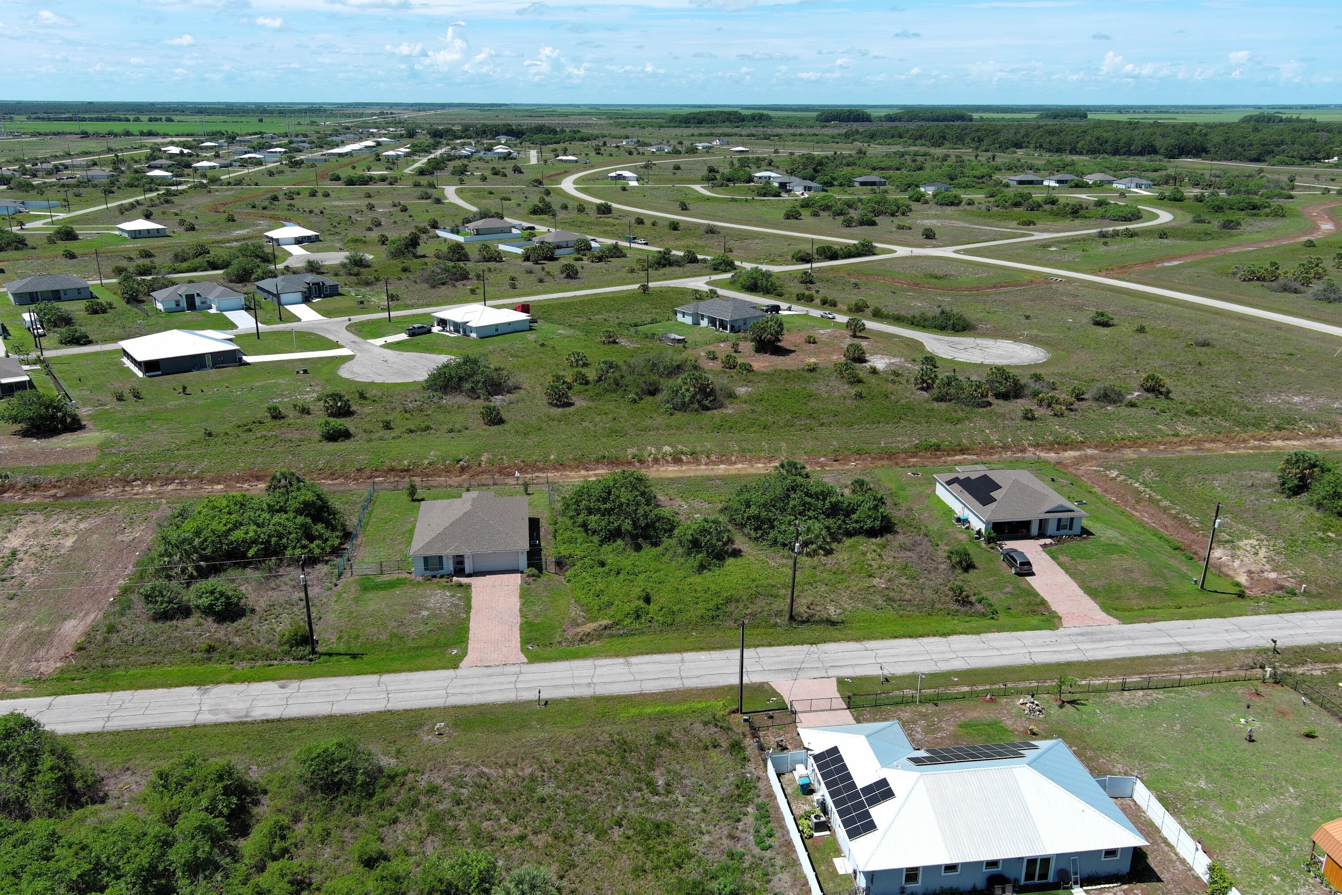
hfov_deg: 63.7
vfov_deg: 45.0
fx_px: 1081
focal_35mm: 29
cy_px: 448
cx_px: 671
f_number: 2.8
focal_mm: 10.57
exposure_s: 1/1282
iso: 100
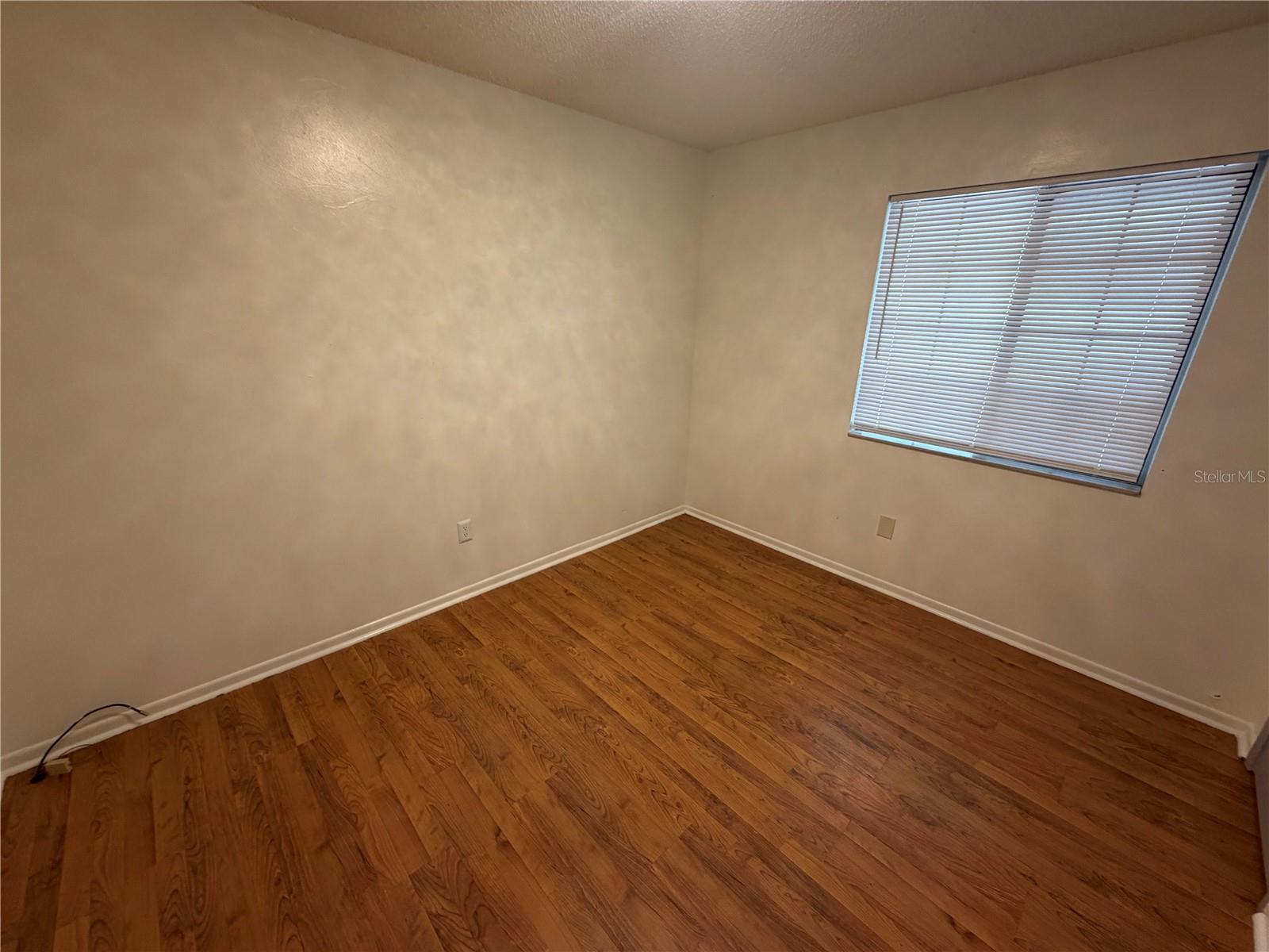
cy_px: 476
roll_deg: -0.2
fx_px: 513
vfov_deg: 85.7
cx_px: 634
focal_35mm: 14
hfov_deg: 102.1
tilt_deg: -16.1
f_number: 2.2
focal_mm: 2.22
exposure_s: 1/120
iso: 250
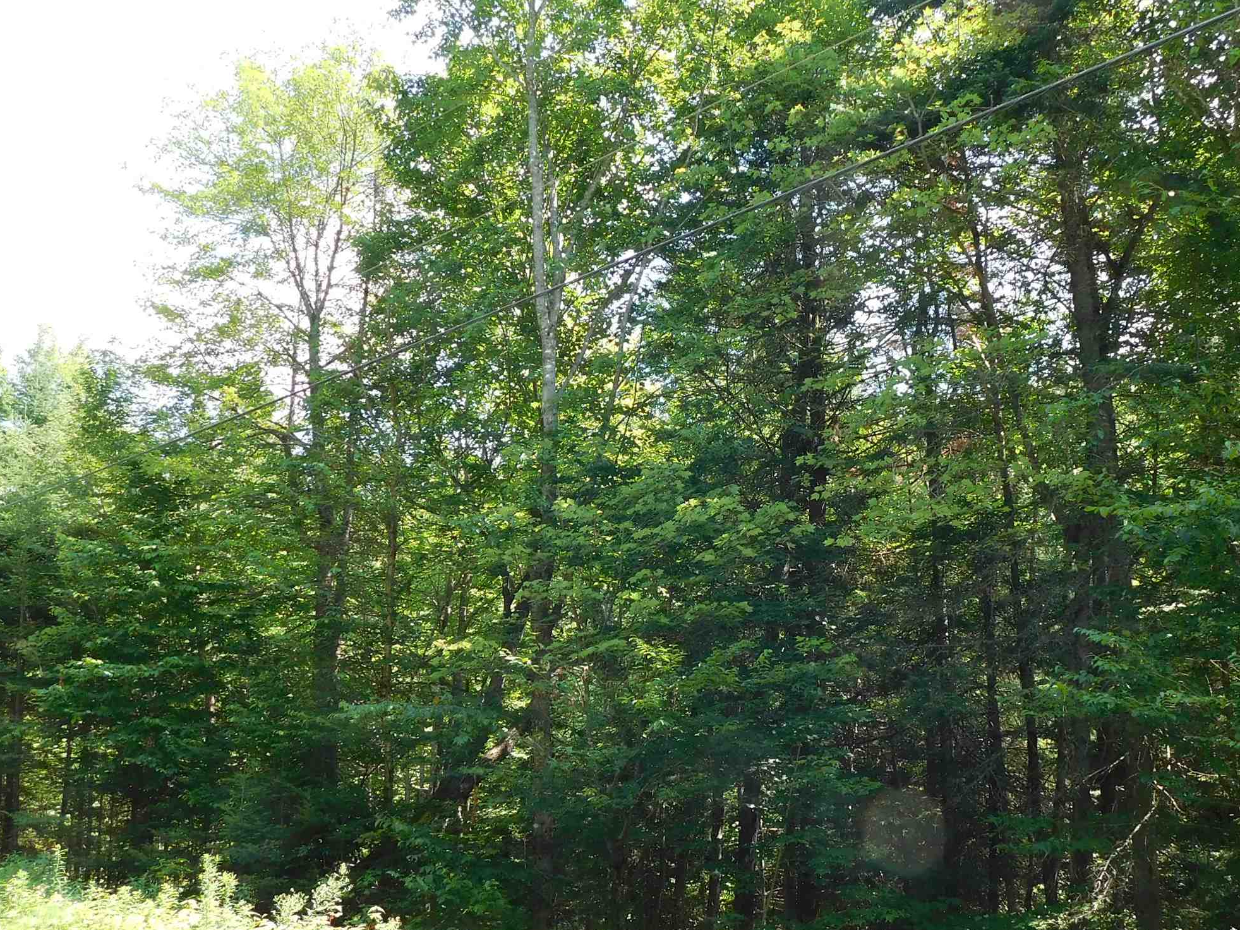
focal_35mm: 36
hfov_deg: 51.0
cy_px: 525
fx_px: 1289
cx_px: 755
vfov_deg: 39.6
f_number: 3
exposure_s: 1/250
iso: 125
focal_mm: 4
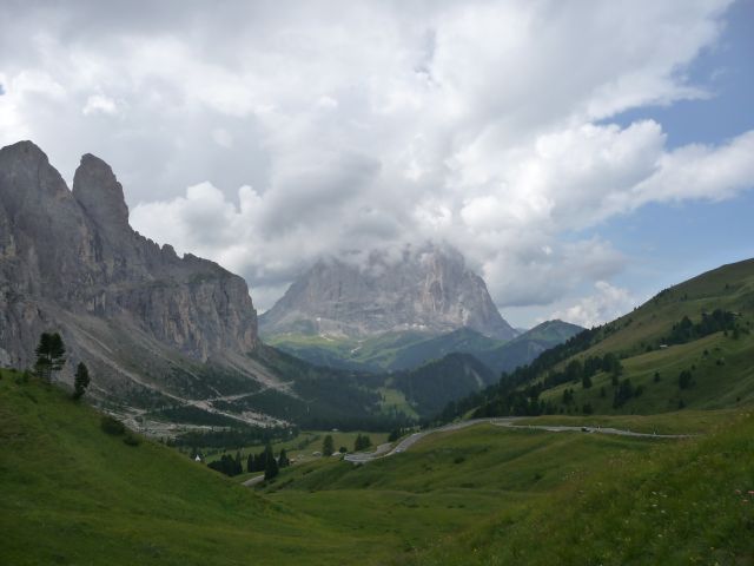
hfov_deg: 63.4
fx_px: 610
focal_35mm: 28
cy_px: 283
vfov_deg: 49.7
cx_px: 377
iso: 160
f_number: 8
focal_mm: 4.7
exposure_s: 1/250
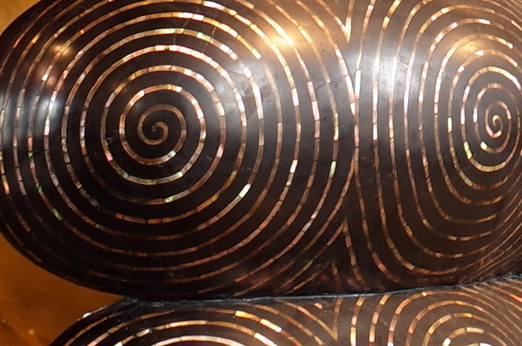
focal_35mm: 163
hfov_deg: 12.2
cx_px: 704
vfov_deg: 7.6
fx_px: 2359
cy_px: -594
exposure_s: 1/40
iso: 250
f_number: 2.8
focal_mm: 18.3
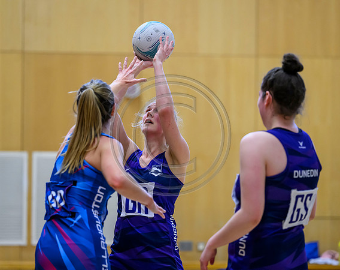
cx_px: 167
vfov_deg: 8.3
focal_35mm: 185
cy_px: 135
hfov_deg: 10.5
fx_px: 1854
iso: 4000
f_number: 3.2
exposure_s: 1/1000
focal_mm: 165
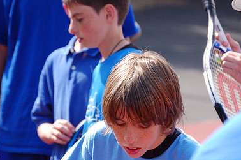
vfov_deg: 5.3
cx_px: 116
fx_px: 1725
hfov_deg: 8.0
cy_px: 118
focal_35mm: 258
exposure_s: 1/500
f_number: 5.6
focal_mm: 112
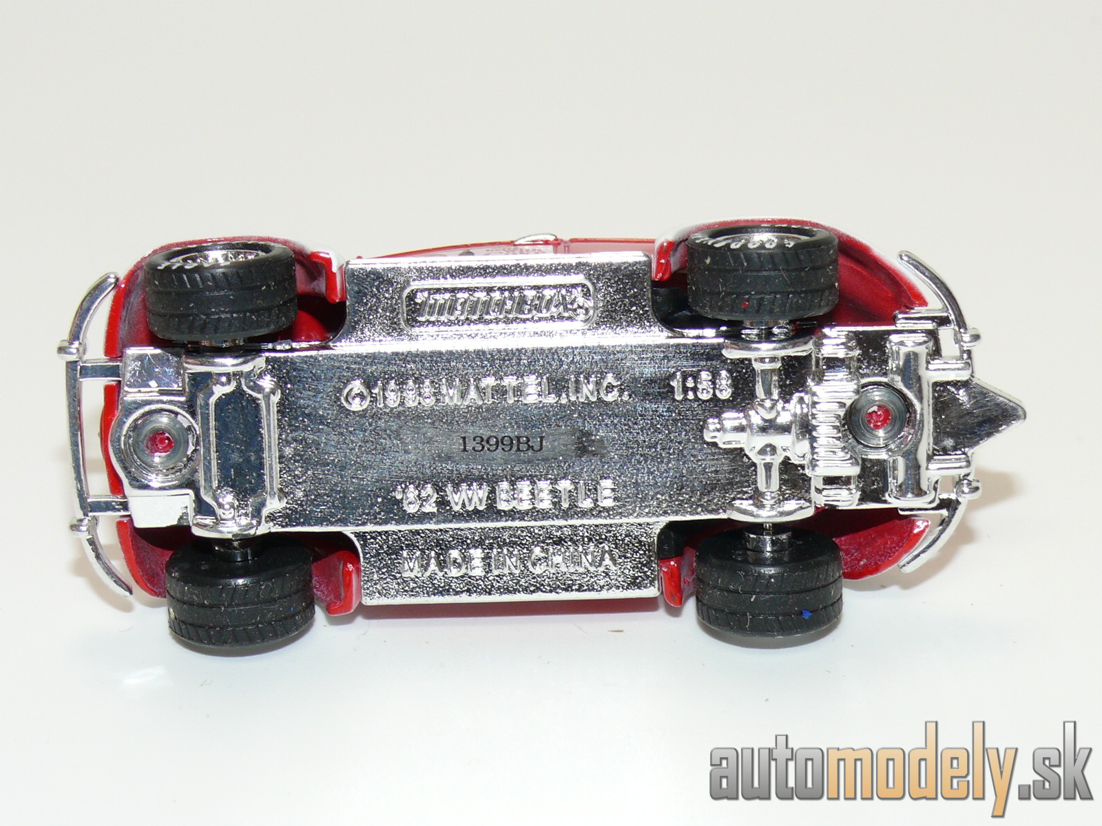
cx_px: 551
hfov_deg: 21.1
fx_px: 2961
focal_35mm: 93
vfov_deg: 15.9
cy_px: 413
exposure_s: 1/30
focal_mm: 12.7
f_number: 4
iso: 100
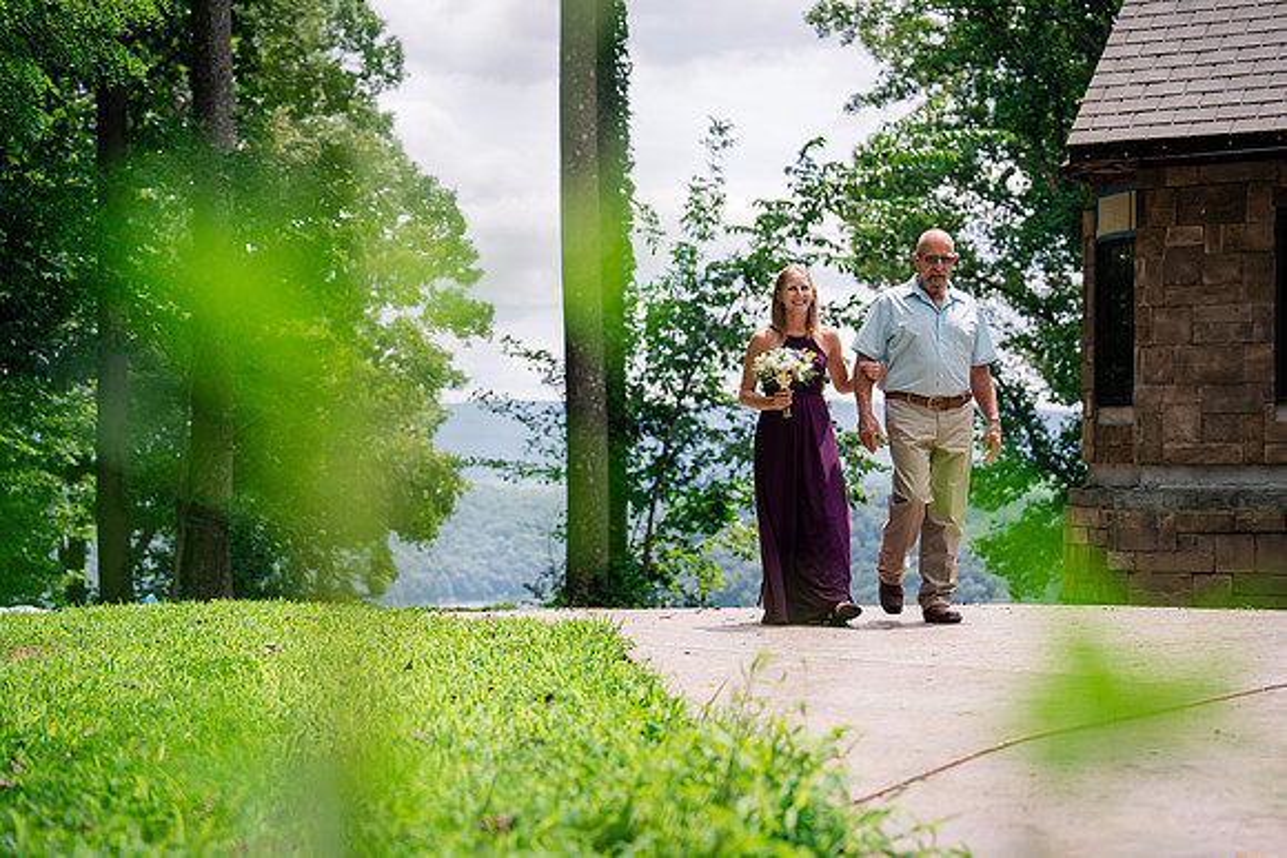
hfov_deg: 28.0
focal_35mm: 72
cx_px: 644
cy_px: 429
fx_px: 2583
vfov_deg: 18.9
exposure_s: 1/2000
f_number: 2.8
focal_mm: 70
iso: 160
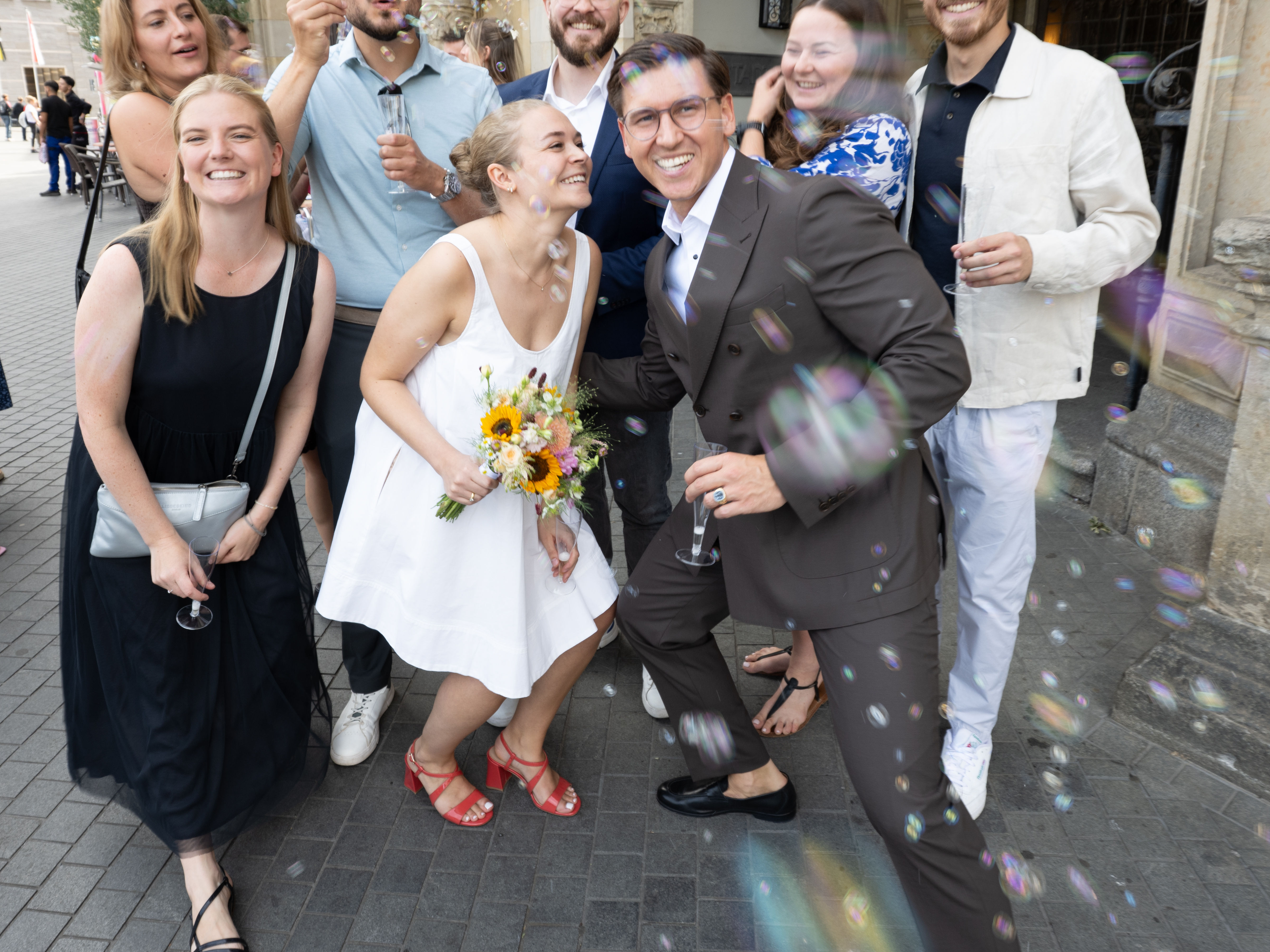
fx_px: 844
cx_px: 632
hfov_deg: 73.9
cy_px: 363
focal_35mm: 23
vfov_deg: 58.2
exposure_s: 1/40
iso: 125
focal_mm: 14
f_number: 7.1
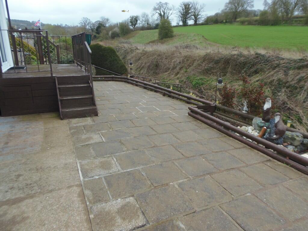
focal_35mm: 24
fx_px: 214
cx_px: 154
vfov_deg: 56.8
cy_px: 116
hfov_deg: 71.6
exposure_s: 1/250
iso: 64
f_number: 2.9
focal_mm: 4.3
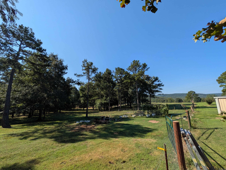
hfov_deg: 102.0
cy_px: 85
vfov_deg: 85.7
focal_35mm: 14
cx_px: 113
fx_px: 91
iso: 48
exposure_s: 1/1923
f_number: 2.2
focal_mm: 1.83
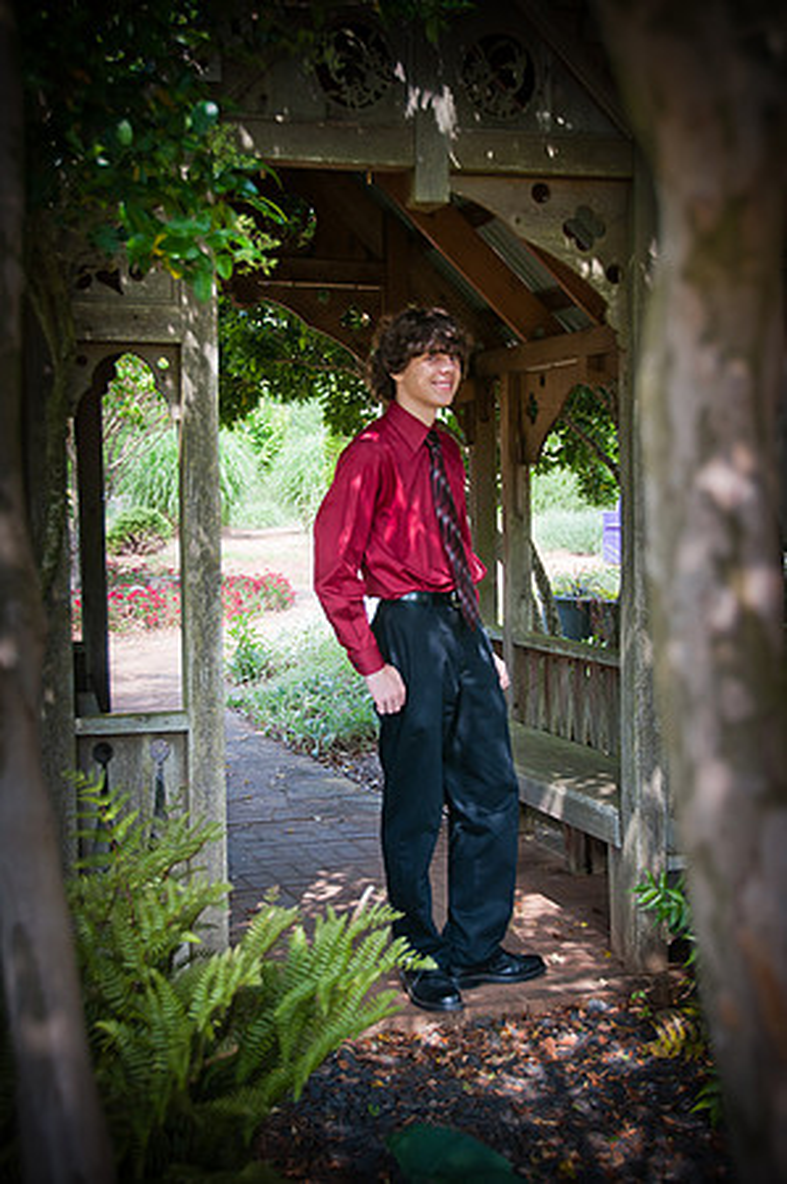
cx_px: 394
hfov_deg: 28.0
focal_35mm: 48
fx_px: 1578
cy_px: 592
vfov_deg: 41.2
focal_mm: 32
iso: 200
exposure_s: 1/250
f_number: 4.2
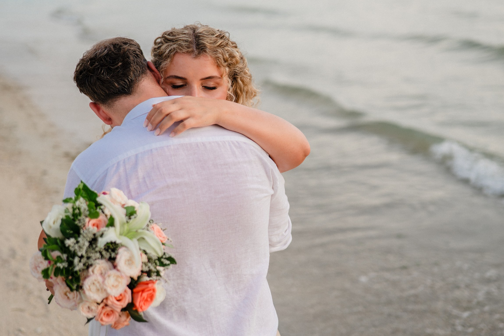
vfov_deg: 23.1
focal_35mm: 59
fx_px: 822
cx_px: 285
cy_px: 165
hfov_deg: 34.0
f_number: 2
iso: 640
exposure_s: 1/400
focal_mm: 50
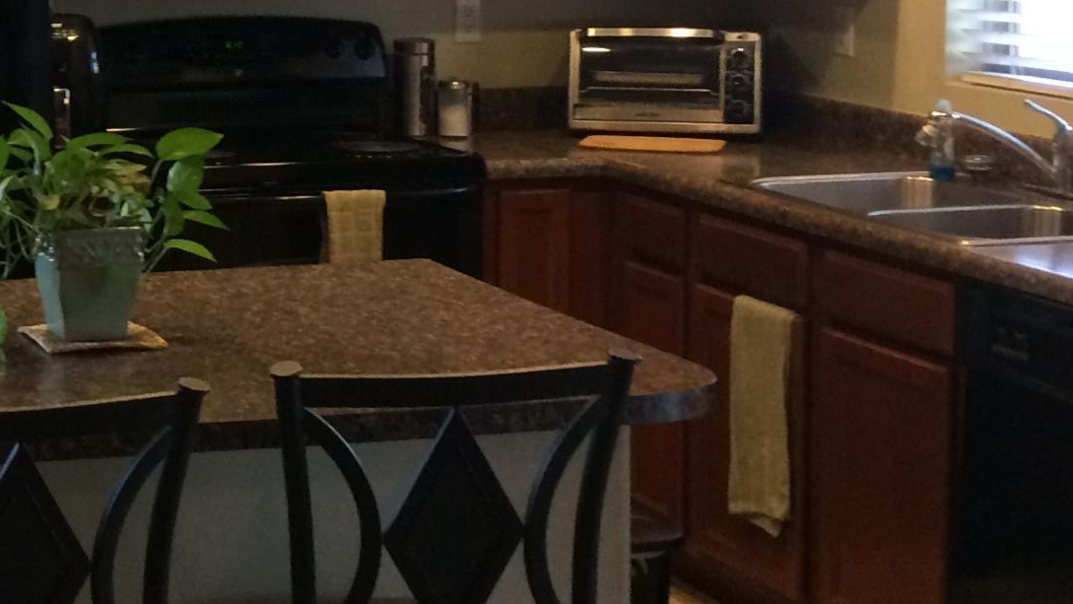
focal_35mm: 87
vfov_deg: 13.7
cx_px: -174
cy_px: 14
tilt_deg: -5.0
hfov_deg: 22.7
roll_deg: +0.3
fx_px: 2476
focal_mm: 4.15
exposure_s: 1/30
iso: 160
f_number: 2.2
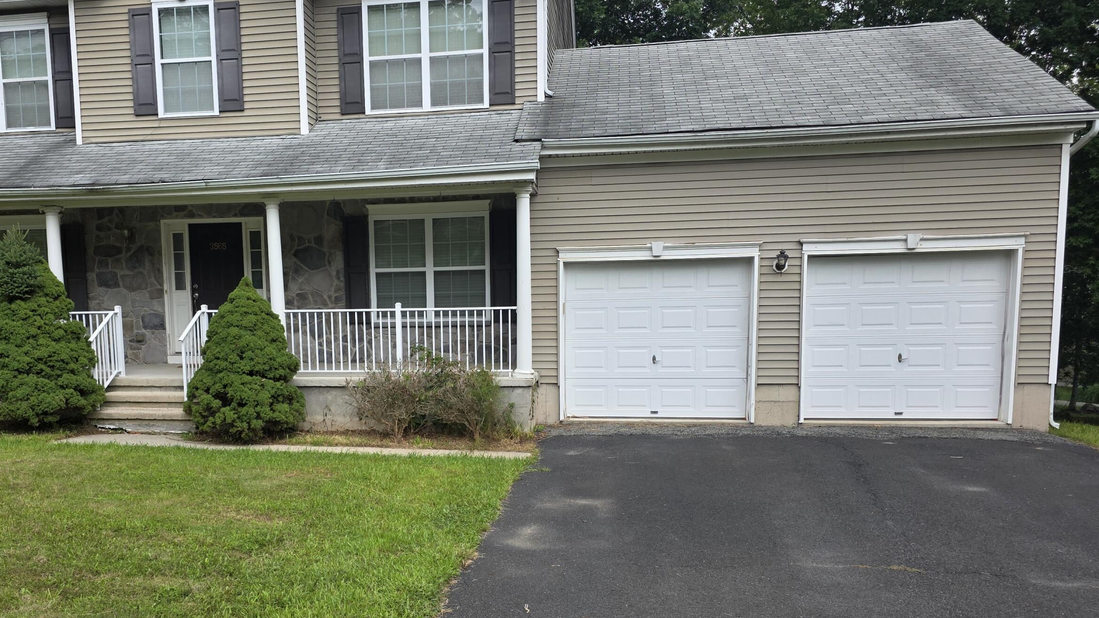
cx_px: 434
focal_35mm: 32
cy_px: 384
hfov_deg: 60.5
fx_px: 932
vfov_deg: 36.5
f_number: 1.7
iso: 80
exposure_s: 1/2283
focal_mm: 6.3
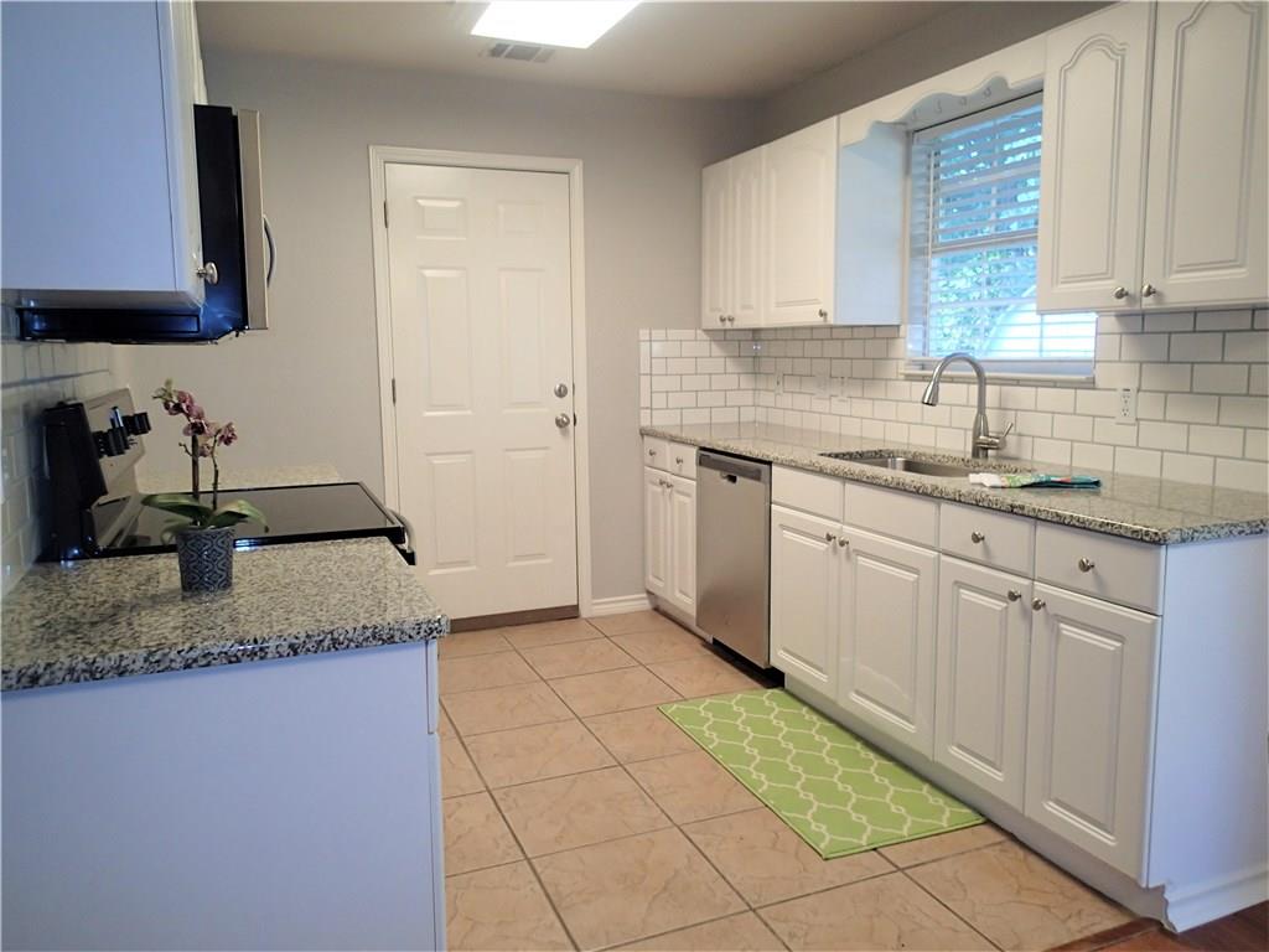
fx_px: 916
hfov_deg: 69.4
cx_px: 634
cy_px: 476
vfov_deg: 54.9
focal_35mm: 25
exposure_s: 1/60
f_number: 2
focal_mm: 4.5
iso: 125
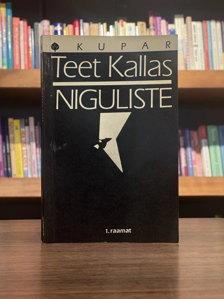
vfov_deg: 25.3
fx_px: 664
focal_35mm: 77
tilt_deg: +0.8
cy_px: 150
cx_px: 112
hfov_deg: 19.1
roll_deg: -0.6
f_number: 2.8
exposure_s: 1/67
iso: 250
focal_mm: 9
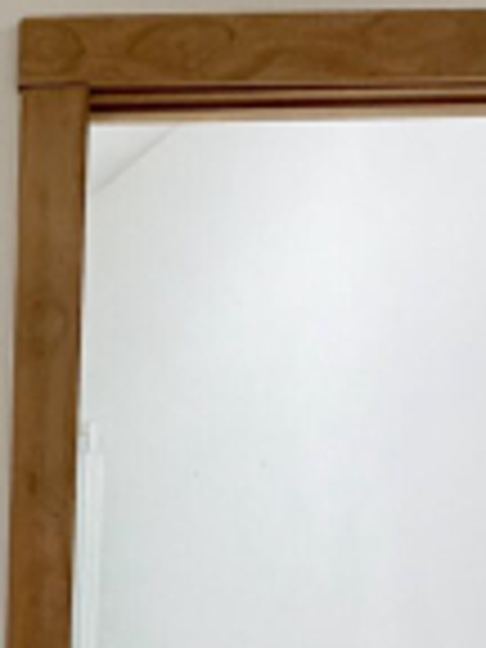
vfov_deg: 27.6
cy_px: 691
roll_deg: +0.6
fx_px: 1217
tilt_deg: -7.2
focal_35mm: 65
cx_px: -346
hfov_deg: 18.5
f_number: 2.2
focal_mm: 2.22
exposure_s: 1/120
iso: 250
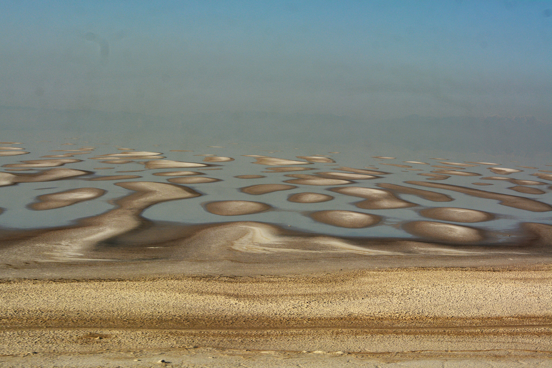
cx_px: 276
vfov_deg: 14.0
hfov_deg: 20.9
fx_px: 1495
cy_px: 184
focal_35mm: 98
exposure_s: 1/500
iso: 100
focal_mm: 65
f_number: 9.5
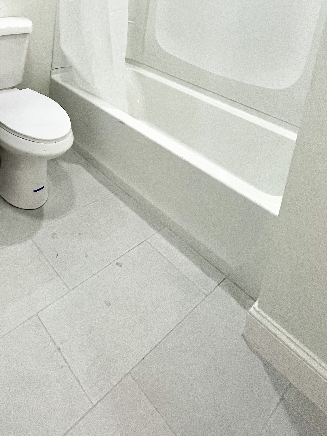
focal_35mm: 26
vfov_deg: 54.4
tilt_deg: -12.2
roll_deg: -4.7
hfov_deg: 48.7
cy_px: 12
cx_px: 47
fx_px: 327
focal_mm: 1.57
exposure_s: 1/120
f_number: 1.8
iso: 160
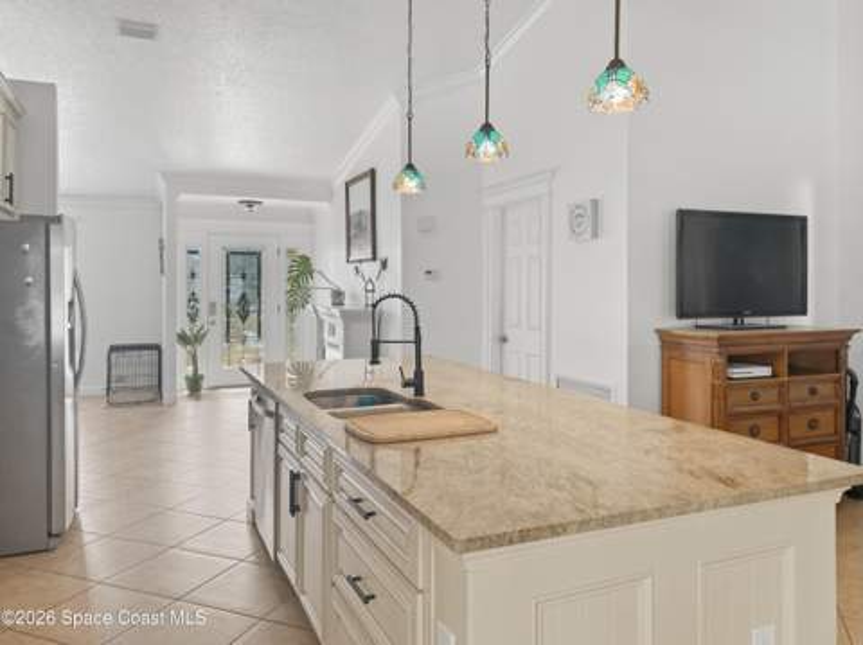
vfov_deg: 53.0
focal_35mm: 26
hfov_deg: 67.4
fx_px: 648
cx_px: 432
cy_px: 322
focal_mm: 4.2
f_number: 1.8
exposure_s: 1/120
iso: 100
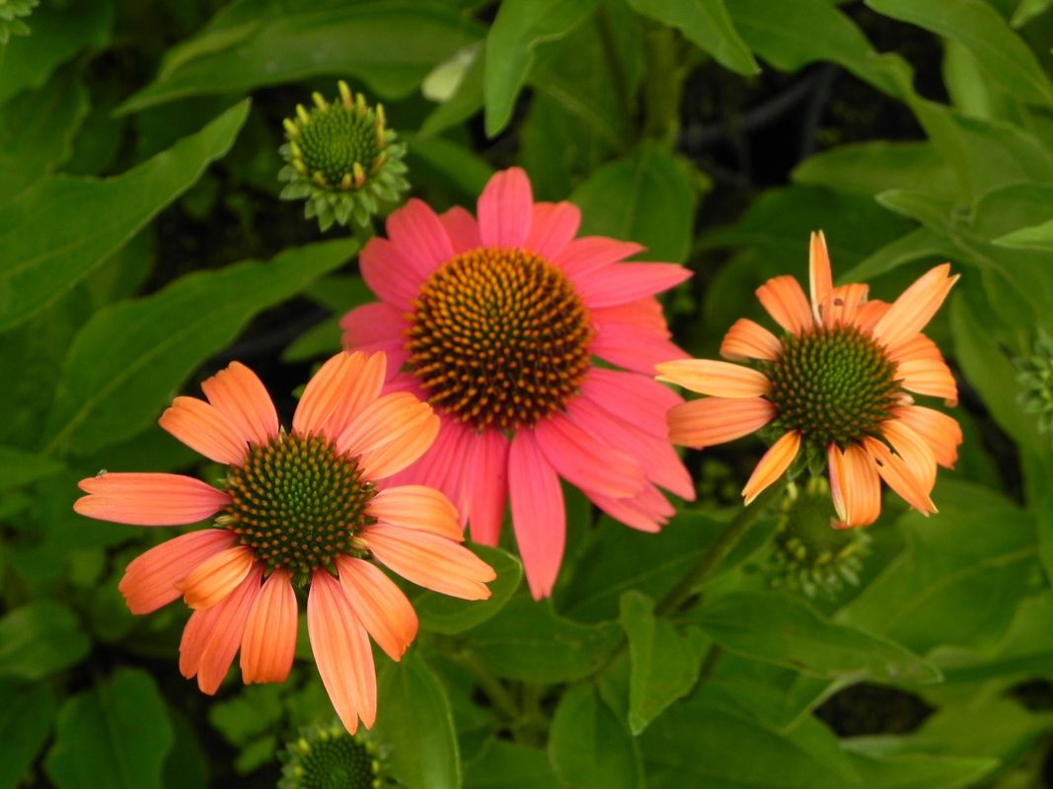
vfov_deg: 12.7
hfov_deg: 16.8
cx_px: 526
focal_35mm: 117
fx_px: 3559
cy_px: 394
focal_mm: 20.8
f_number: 4.5
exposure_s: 1/250
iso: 160
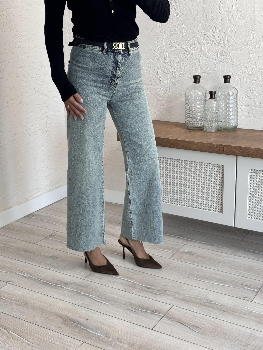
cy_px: 175
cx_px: 132
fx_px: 486
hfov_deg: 30.3
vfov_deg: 39.7
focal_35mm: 48
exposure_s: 1/124
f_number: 1.78
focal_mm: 6.76
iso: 64
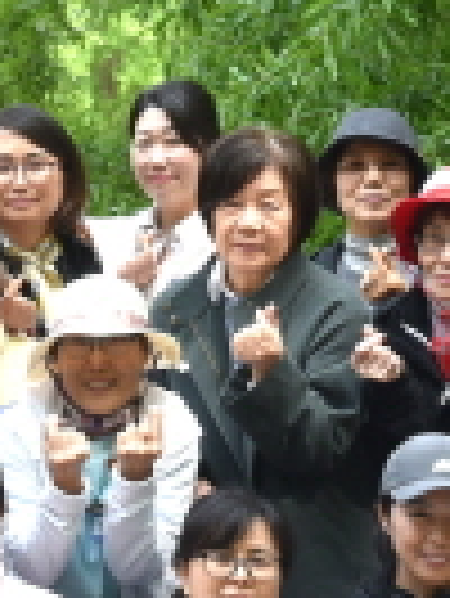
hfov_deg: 7.3
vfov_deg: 9.7
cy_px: 166
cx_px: 171
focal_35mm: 203
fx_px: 3513
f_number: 6.3
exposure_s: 1/160
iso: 400
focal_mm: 35
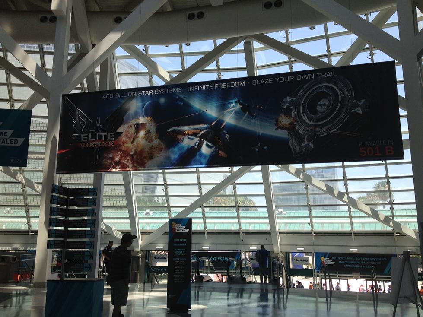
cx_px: 212
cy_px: 158
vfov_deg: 40.7
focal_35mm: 35
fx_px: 428
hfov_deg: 52.6
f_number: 2.4
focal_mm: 4.28
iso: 50
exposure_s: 1/332
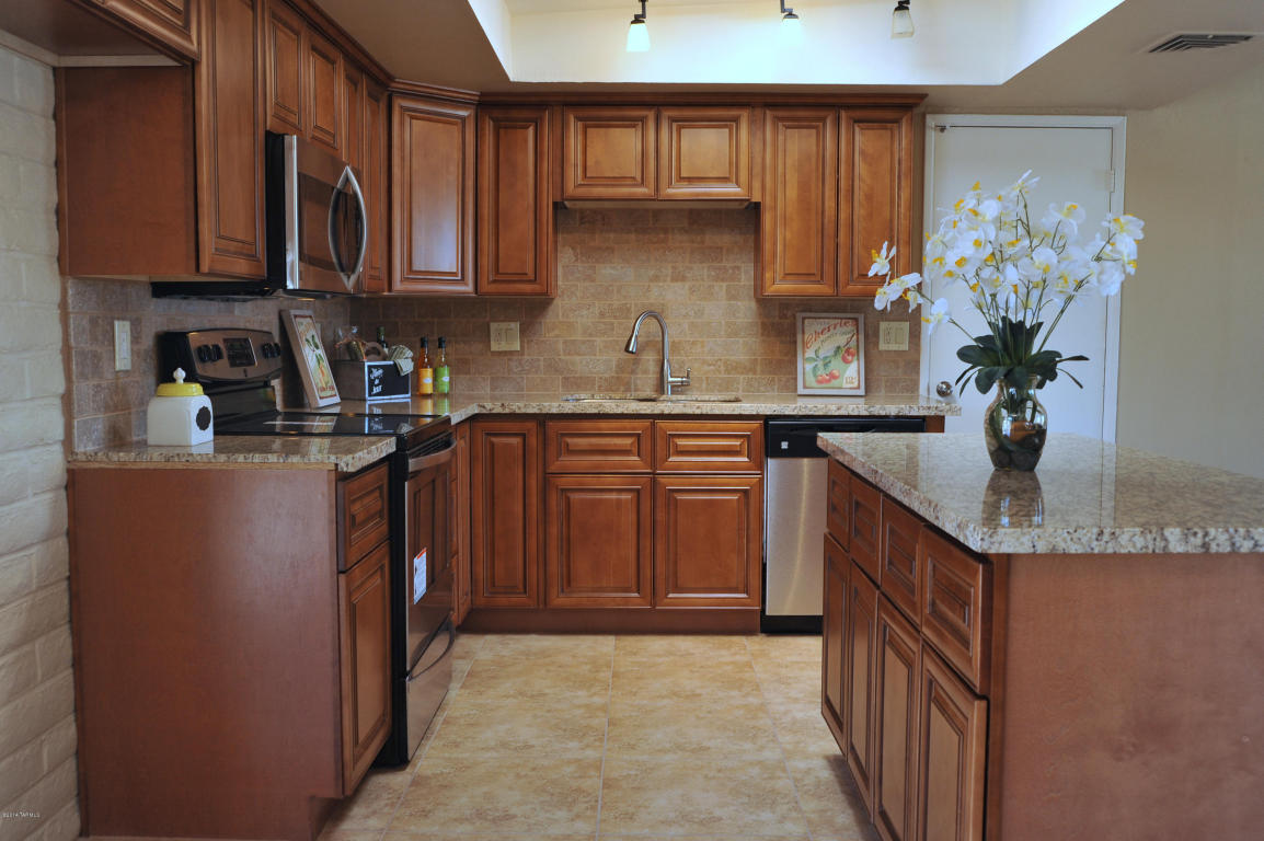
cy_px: 420
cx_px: 632
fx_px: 1228
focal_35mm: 35
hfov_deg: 54.5
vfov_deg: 37.8
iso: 800
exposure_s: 1/40
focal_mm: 35
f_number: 7.1
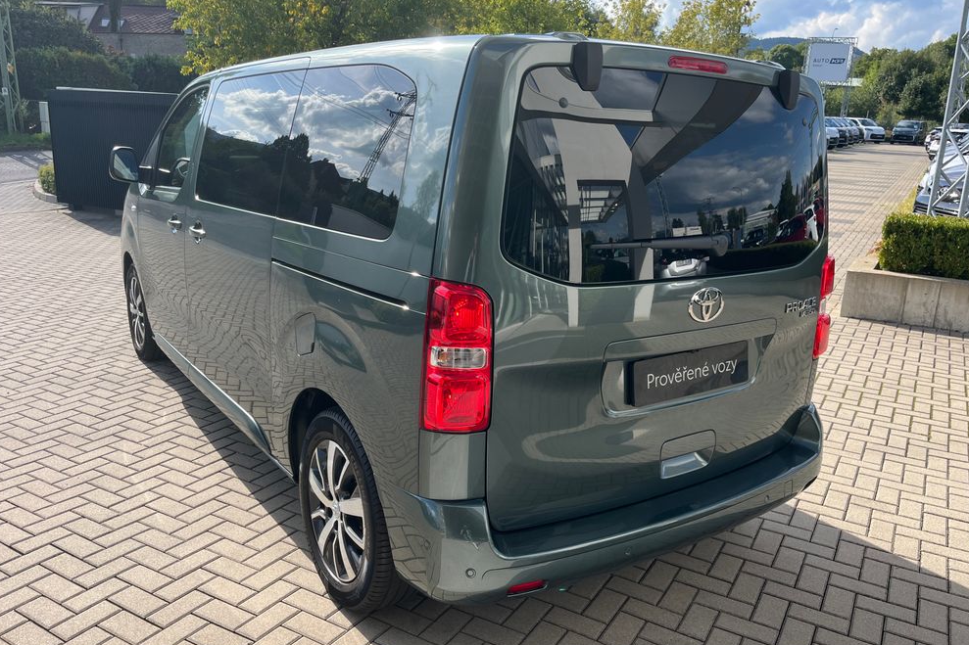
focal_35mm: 28
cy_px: 311
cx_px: 490
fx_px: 753
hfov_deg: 65.5
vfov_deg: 46.4
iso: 50
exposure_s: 1/1647
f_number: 1.6
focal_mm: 5.1
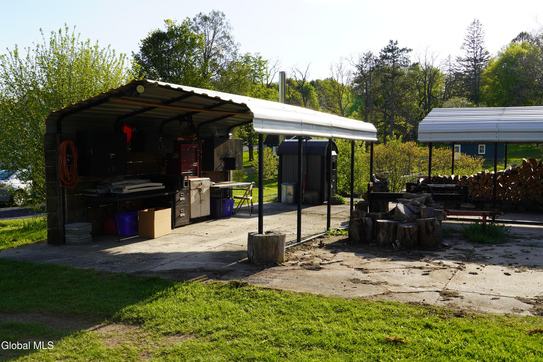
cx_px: 272
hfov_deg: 49.6
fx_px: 588
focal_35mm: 39
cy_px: 181
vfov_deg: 34.2
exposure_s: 1/125
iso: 100
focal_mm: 26
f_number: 9
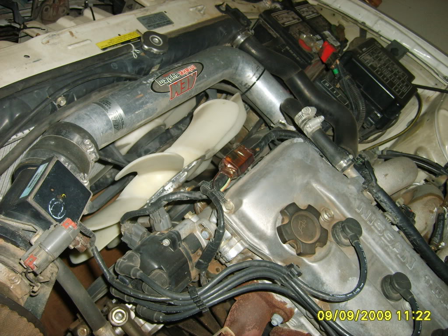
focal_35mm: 35
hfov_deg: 52.6
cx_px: 224
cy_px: 168
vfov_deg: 40.7
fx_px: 453
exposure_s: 1/30
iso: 100
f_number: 2.8
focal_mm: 5.8
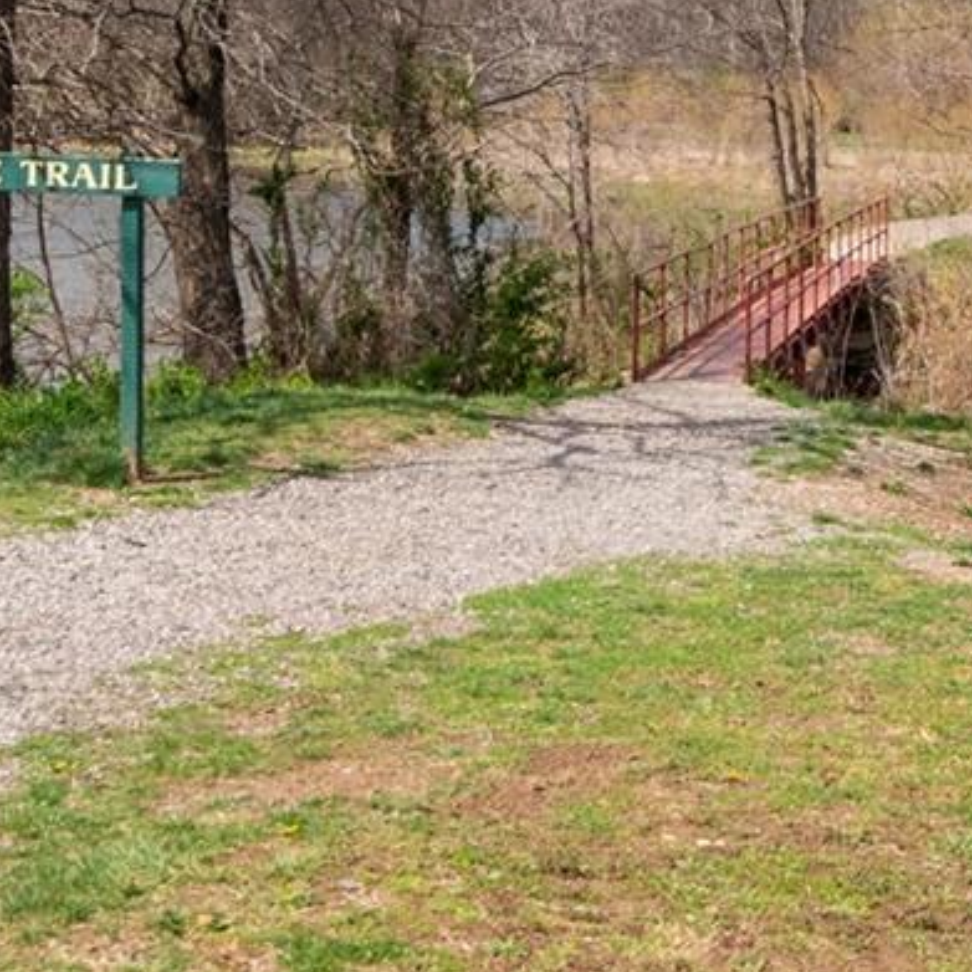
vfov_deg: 21.3
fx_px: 2541
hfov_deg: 21.6
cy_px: 142
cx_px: 450
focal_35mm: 80
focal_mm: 18
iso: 400
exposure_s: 1/1000
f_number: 8
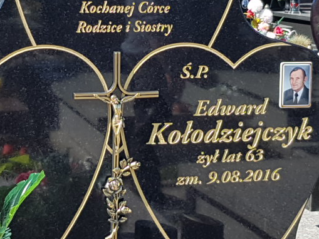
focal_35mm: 49
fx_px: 452
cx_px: 119
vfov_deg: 29.4
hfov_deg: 38.6
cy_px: 73
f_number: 1.7
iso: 40
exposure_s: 1/1018
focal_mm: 4.2
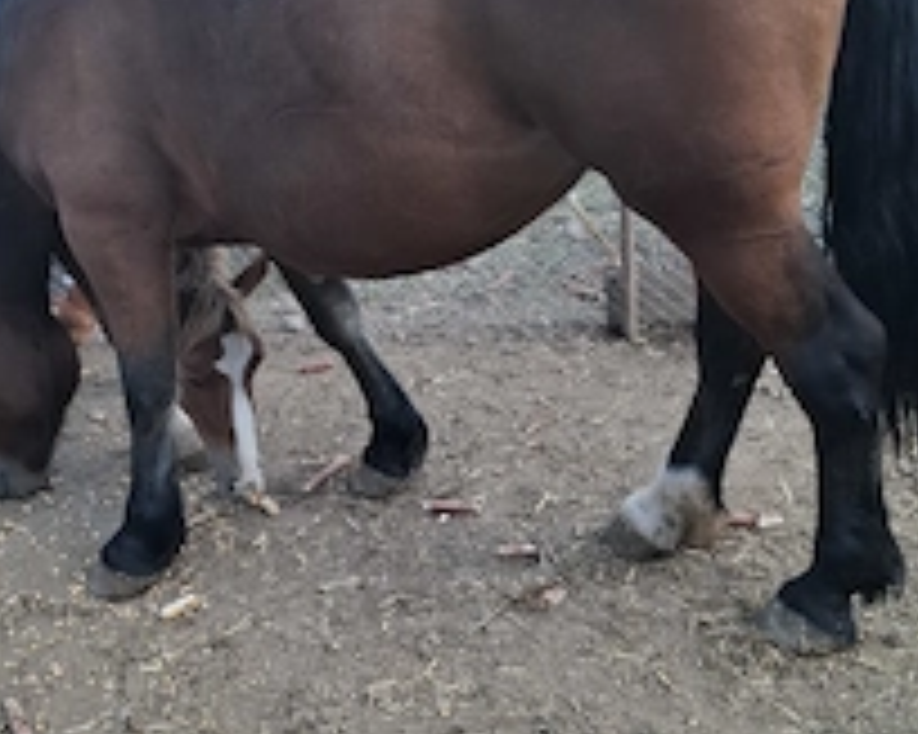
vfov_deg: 34.0
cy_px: 284
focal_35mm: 44
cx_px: 441
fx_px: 1195
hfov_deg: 42.0
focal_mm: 5.54
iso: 50
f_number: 1.8
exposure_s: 1/272
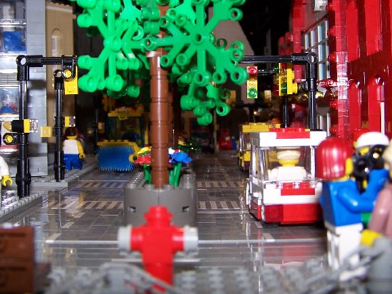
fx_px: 589
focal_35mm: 52
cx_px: 199
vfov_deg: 27.8
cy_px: 98
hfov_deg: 36.8
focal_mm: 6.3
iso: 80
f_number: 2.8
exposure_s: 1/60
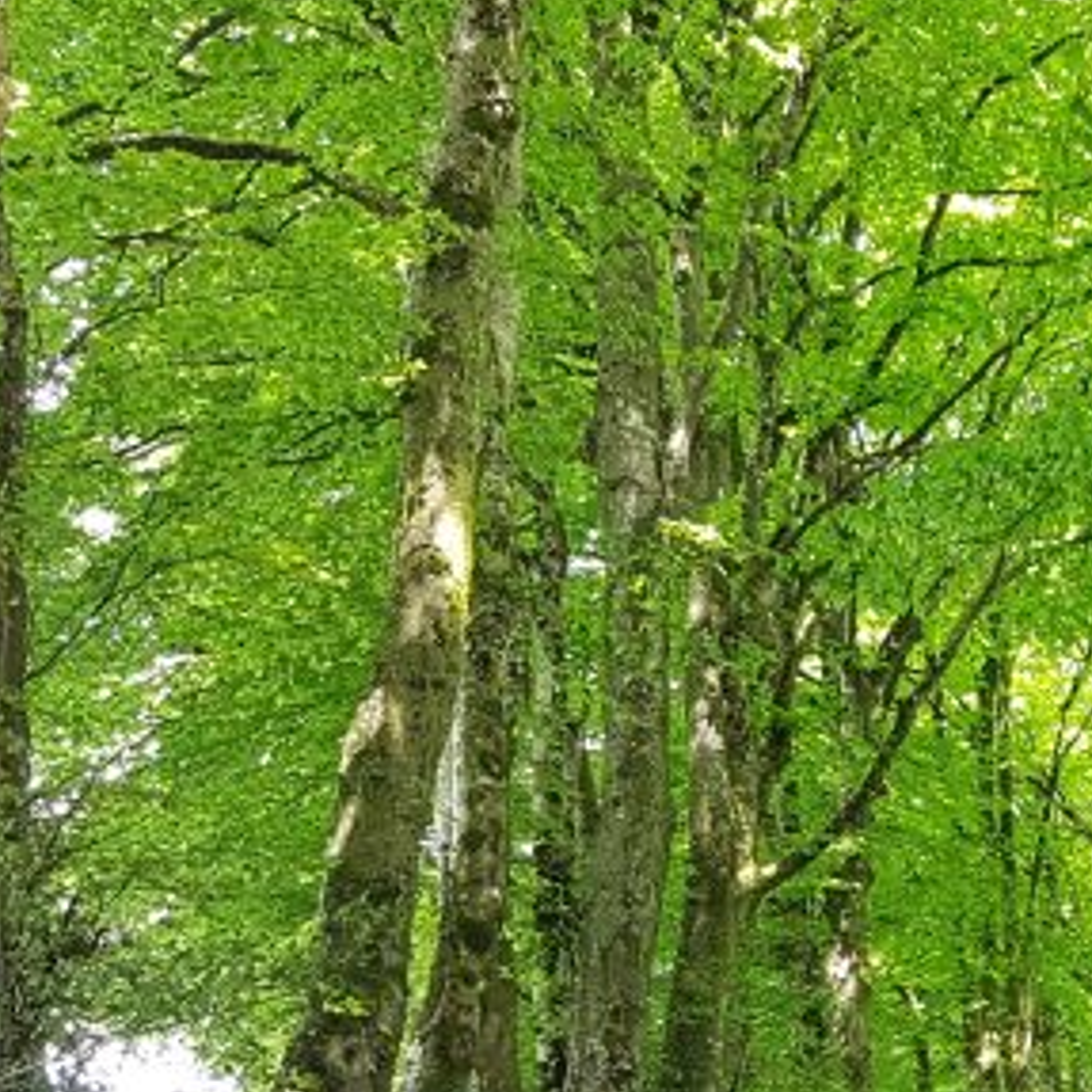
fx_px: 2284
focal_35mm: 64
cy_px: 966
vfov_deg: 26.1
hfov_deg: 24.3
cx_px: 1328
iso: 80
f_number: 1.7
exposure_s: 1/50
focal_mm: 4.2
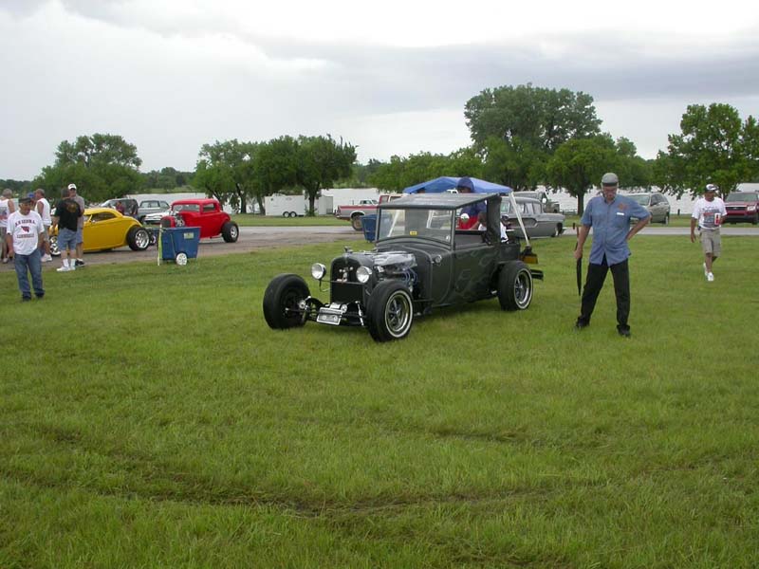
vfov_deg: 37.7
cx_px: 380
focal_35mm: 38
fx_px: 833
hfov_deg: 49.0
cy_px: 284
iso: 100
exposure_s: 1/196
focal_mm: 7.85
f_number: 6
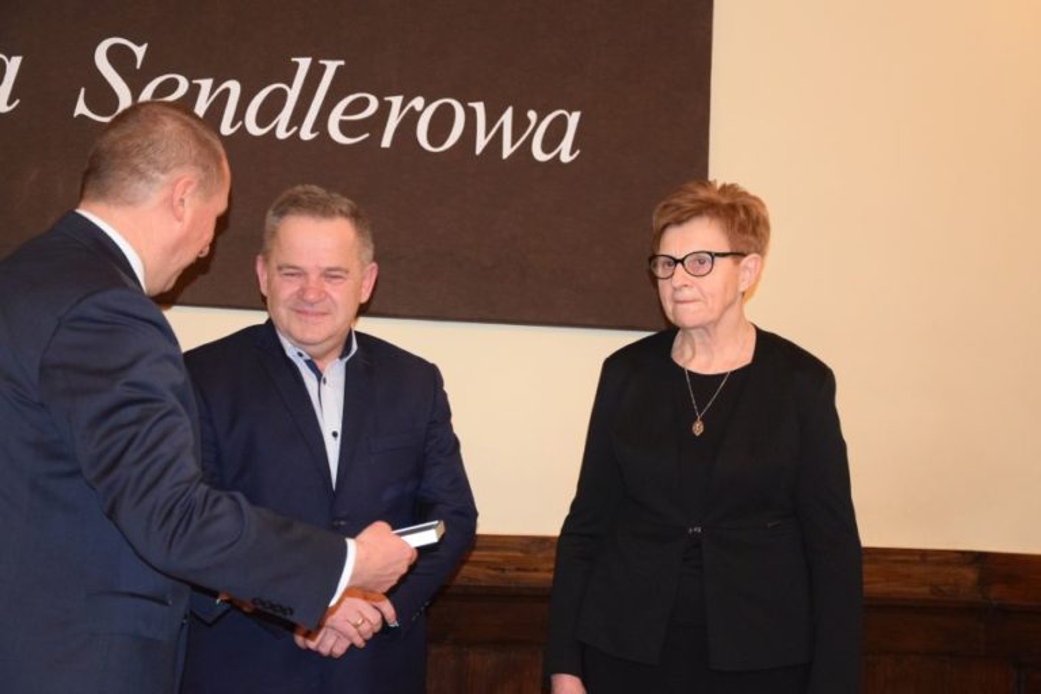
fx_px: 2255
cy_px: 347
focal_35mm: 78
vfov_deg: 17.5
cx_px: 520
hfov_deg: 26.0
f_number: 5
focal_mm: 52
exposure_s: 1/60
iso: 3200
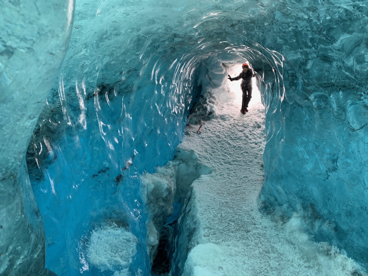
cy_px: 138
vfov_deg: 53.1
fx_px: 276
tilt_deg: -9.2
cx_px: 184
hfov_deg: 67.3
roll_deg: -2.2
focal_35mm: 26
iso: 200
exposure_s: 1/60
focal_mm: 4.25
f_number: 1.8
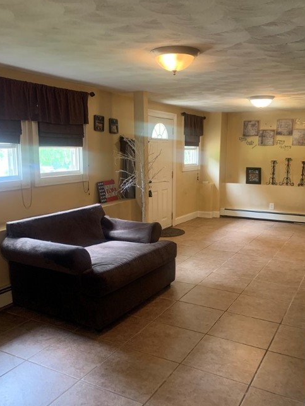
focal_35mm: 31
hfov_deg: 45.4
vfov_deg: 58.3
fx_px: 364
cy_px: 218
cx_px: 150
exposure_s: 1/60
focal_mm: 4.25
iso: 320
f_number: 1.8
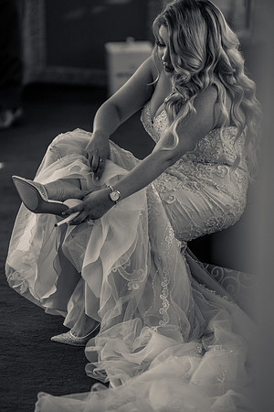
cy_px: 206
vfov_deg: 13.2
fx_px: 1781
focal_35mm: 156
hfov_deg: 8.8
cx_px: 137
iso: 320
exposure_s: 1/200
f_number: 2.8
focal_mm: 156
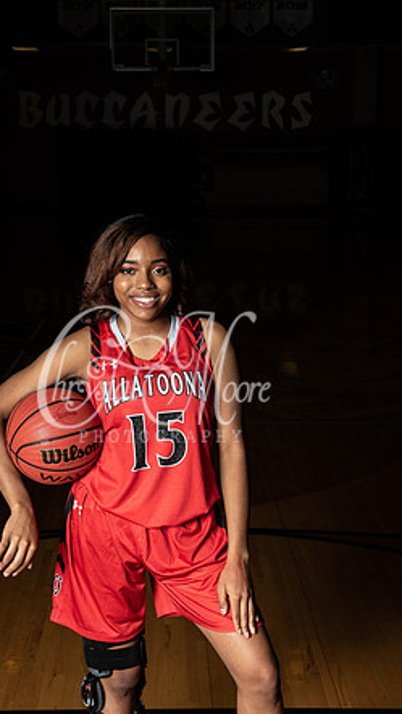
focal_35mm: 64
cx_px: 174
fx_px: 1211
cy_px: 362
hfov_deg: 18.8
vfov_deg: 32.8
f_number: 14
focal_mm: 60
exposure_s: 1/200
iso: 320
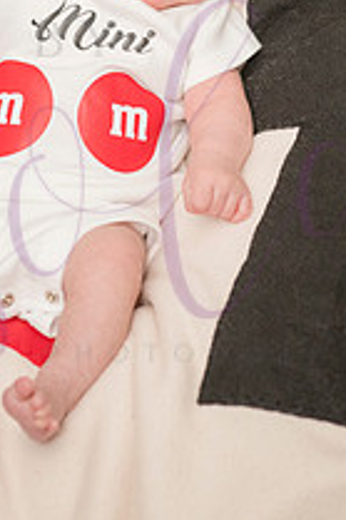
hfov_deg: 7.5
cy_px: 35
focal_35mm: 183
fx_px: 2642
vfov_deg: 11.2
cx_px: 110
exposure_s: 1/250
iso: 800
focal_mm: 85
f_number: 4
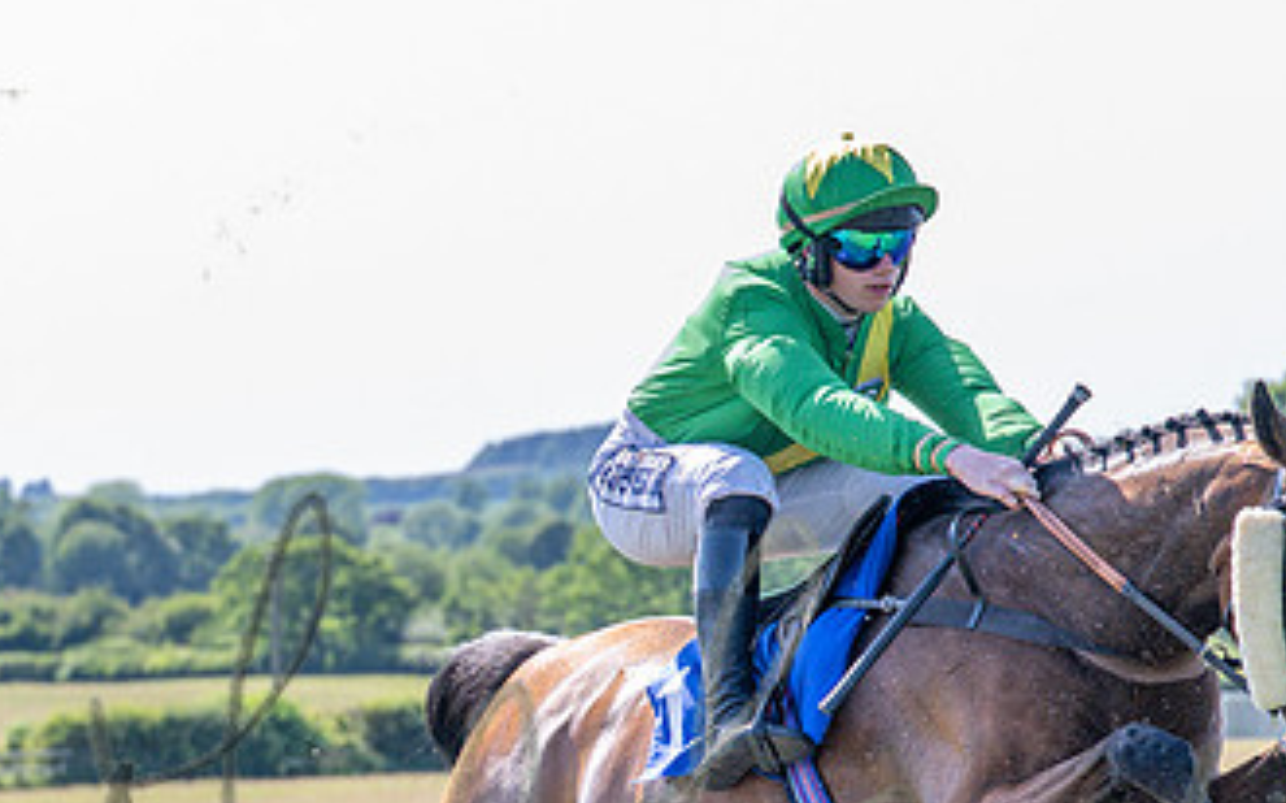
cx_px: 723
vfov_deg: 6.3
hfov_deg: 10.1
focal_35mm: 208
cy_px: 631
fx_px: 7287
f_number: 4
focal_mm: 70
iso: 400
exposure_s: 1/1600
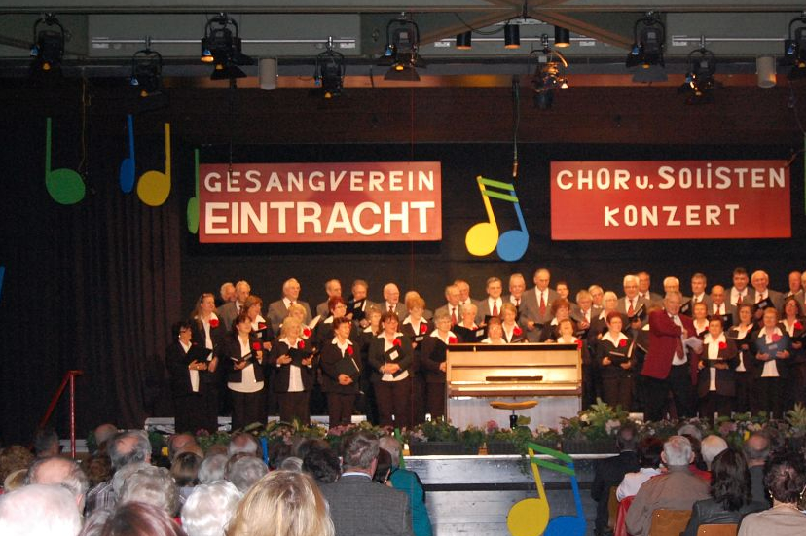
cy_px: 312
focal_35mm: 89
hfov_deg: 22.8
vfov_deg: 15.3
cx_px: 496
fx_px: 1991
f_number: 5.6
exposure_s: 1/60
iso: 1600
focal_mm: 48
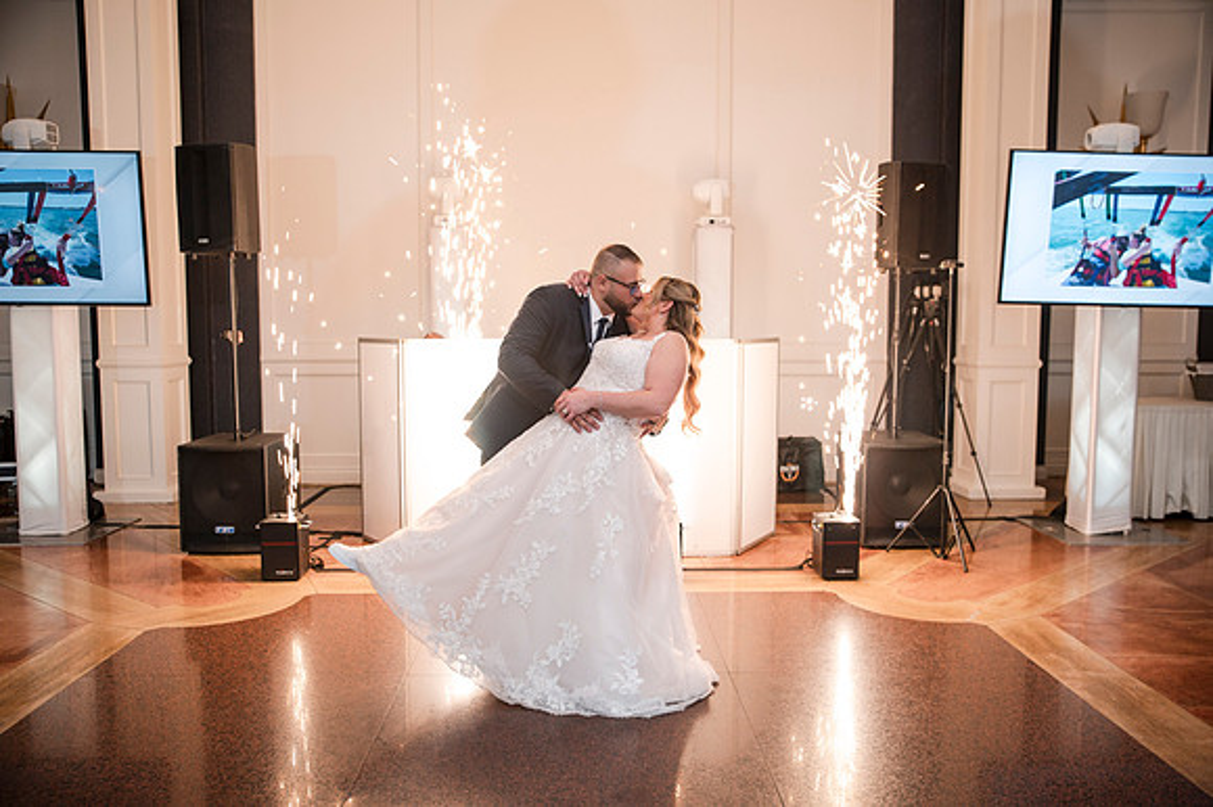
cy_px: 404
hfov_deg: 60.0
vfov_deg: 42.1
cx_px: 606
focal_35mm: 31
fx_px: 1050
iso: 1250
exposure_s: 1/125
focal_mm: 31
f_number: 3.2
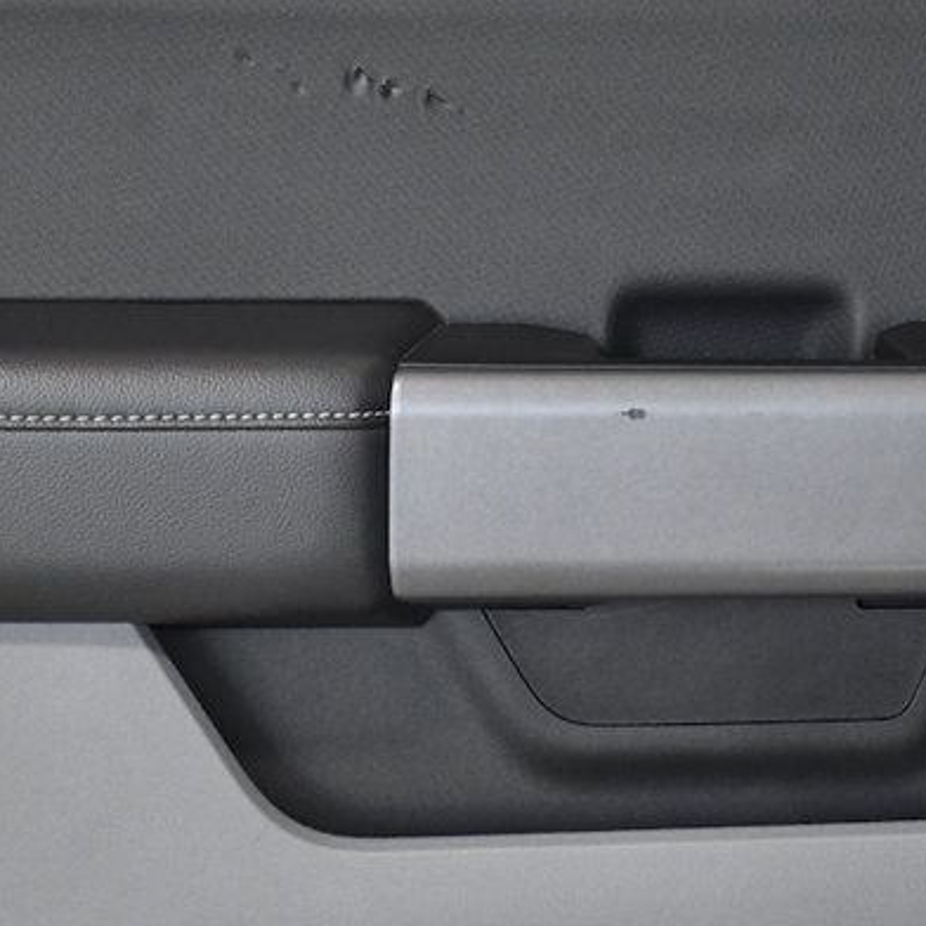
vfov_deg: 12.4
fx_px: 4237
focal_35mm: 140
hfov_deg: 12.5
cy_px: 656
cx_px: 600
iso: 2500
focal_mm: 42
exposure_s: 1/250
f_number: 4.5
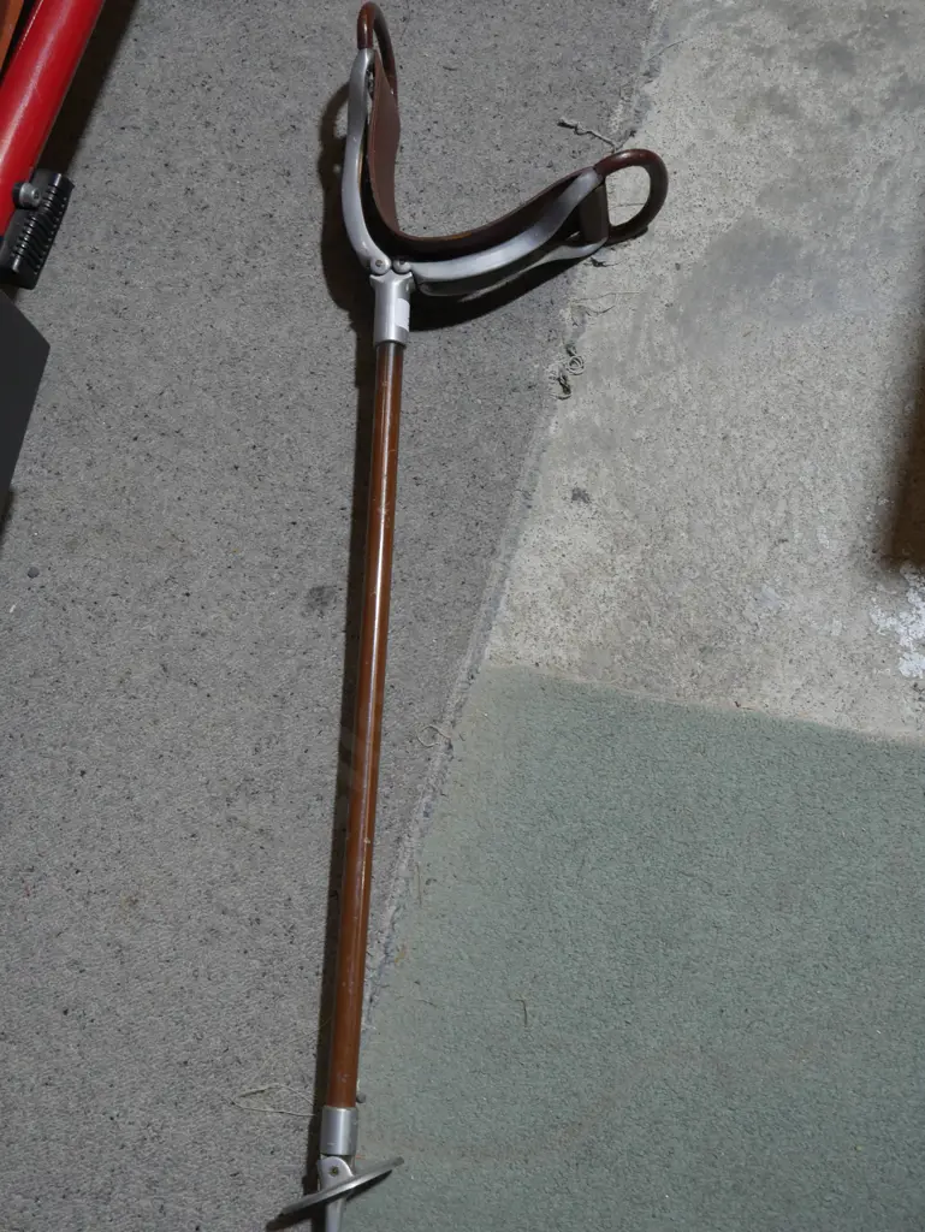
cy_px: 616
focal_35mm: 46
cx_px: 462
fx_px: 1638
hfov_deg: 31.5
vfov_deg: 41.2
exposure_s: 1/60
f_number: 5.1
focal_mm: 23
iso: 500
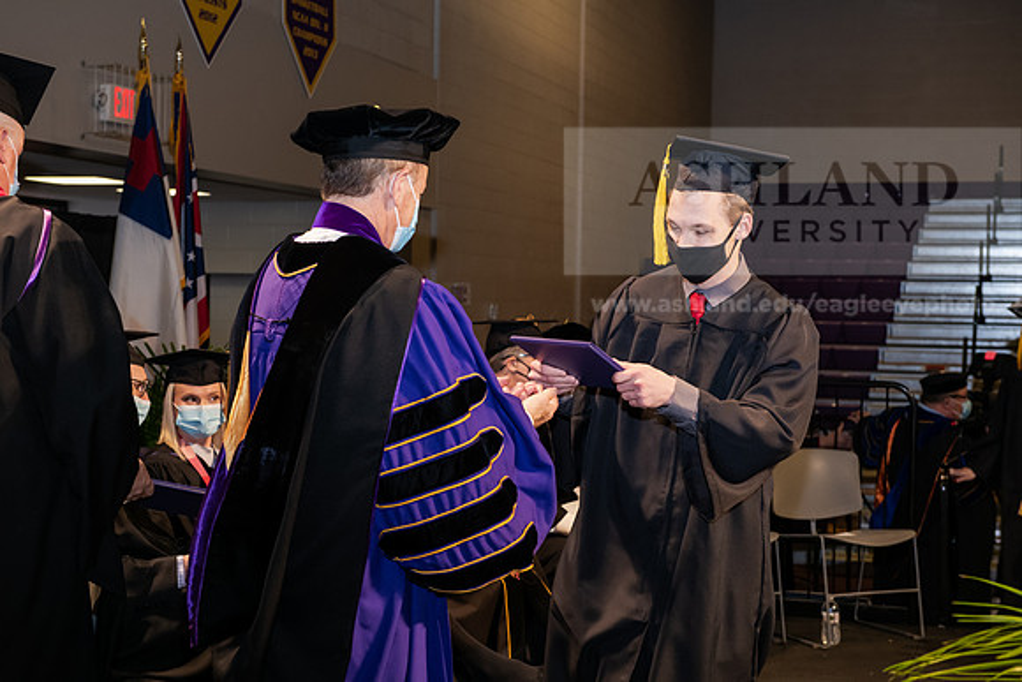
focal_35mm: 62
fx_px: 1760
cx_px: 511
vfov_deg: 21.9
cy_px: 341
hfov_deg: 32.4
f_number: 6.3
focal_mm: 62
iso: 1600
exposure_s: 1/200
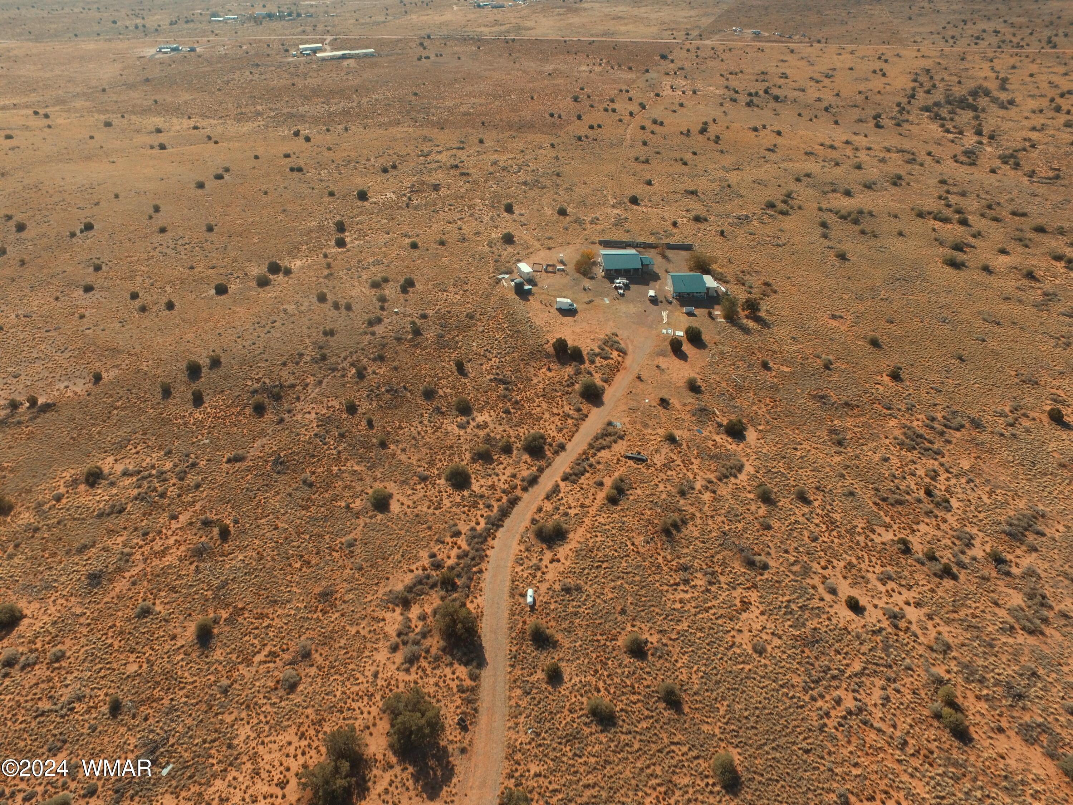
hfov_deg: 81.7
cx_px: 536
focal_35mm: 20
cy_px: 402
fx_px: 620
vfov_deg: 66.0
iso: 100
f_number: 2.8
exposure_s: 1/880
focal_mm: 3.61
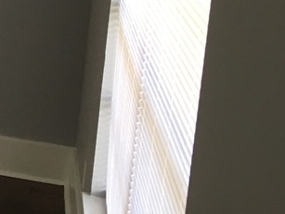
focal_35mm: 136
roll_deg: -3.2
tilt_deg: -4.5
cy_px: -65
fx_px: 1119
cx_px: -365
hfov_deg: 12.1
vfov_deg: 10.6
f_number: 2.2
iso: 32
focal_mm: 4.15
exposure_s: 1/30
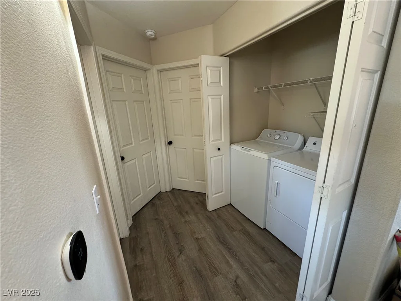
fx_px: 162
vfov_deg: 85.7
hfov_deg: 102.1
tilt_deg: -15.8
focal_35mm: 14
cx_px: 200
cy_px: 150
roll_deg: +2.5
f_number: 2.2
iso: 500
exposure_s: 1/60
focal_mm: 2.22
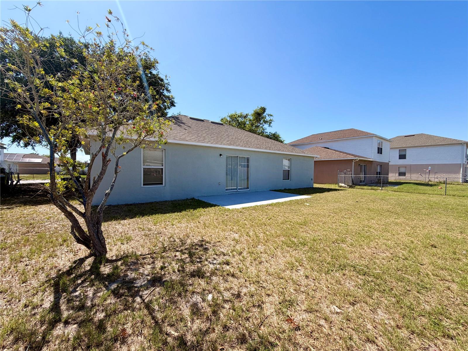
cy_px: 176
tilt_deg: -0.5
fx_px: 189
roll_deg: +0.9
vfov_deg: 85.7
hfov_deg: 102.1
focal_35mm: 14
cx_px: 234
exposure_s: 1/770
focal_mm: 2.22
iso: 25
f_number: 2.2
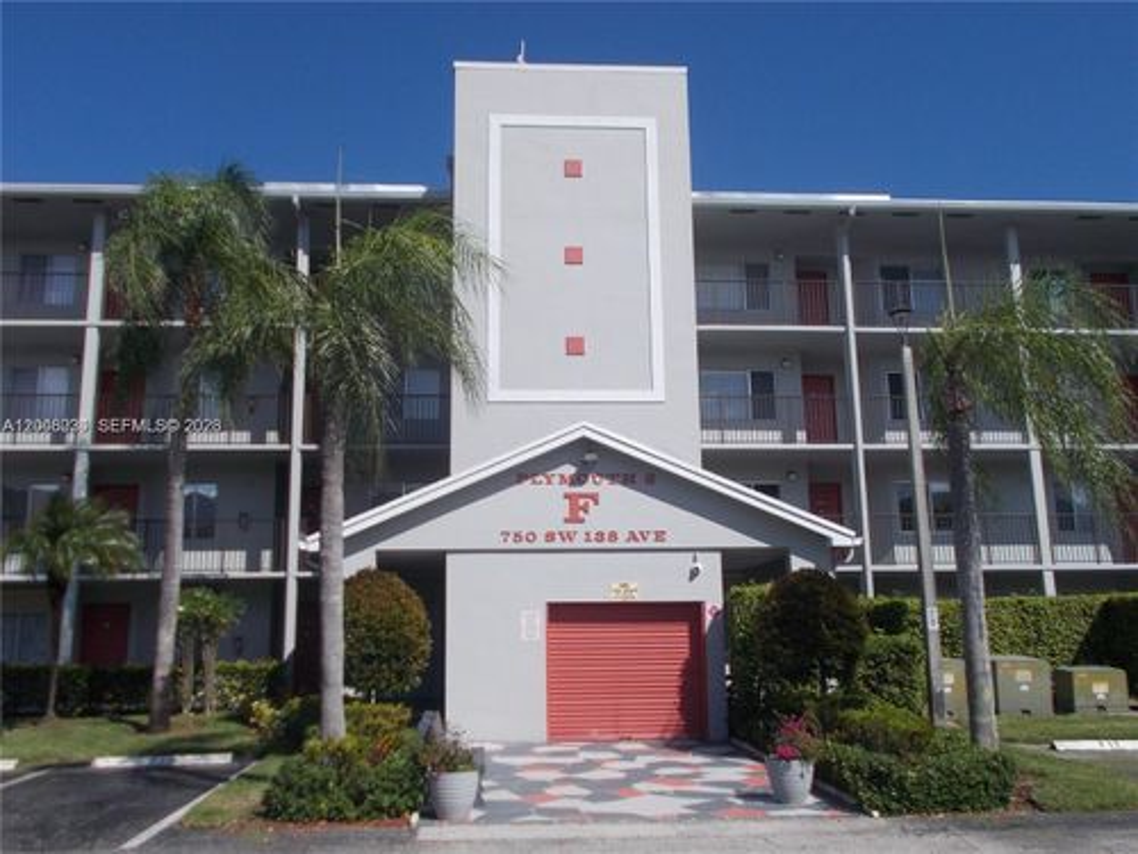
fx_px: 1118
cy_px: 427
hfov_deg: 54.0
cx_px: 569
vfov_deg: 41.8
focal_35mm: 34
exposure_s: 1/250
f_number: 9.2
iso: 80
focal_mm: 6
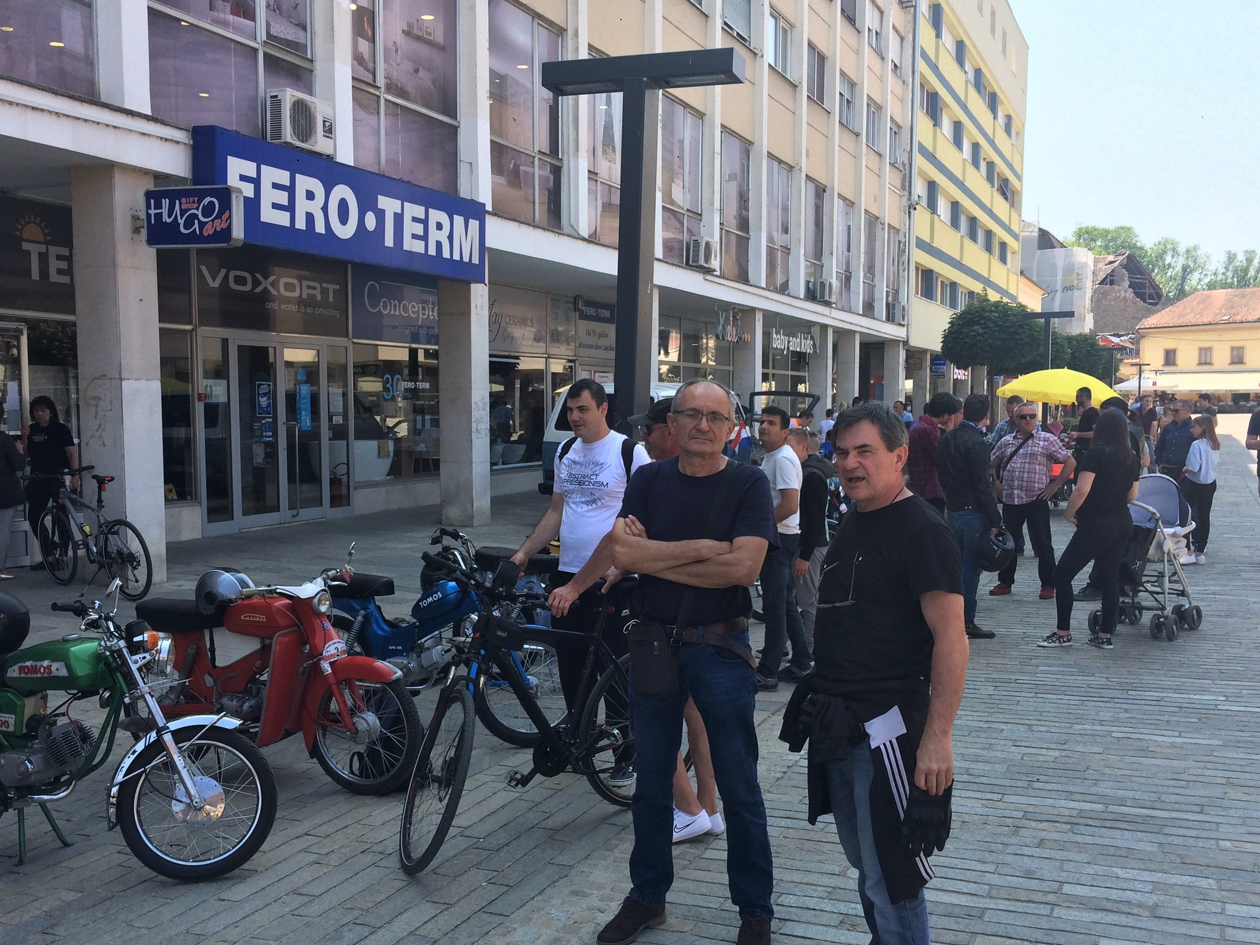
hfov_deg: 51.3
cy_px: 528
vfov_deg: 39.6
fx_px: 1310
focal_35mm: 36
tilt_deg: -4.5
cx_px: 598
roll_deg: +0.6
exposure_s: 1/838
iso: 32
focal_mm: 4.15
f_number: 2.2
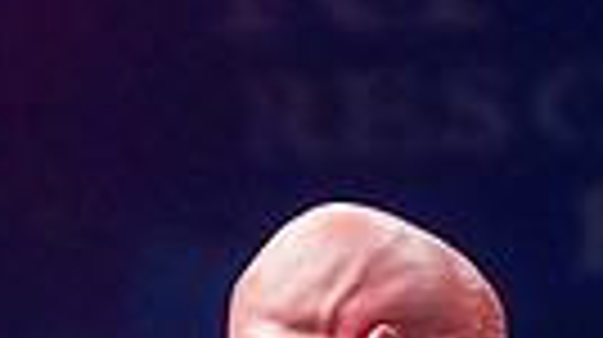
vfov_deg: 3.7
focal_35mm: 327
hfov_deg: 6.6
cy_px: 687
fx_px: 5222
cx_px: 702
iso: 4000
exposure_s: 1/1000
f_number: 4
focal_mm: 70
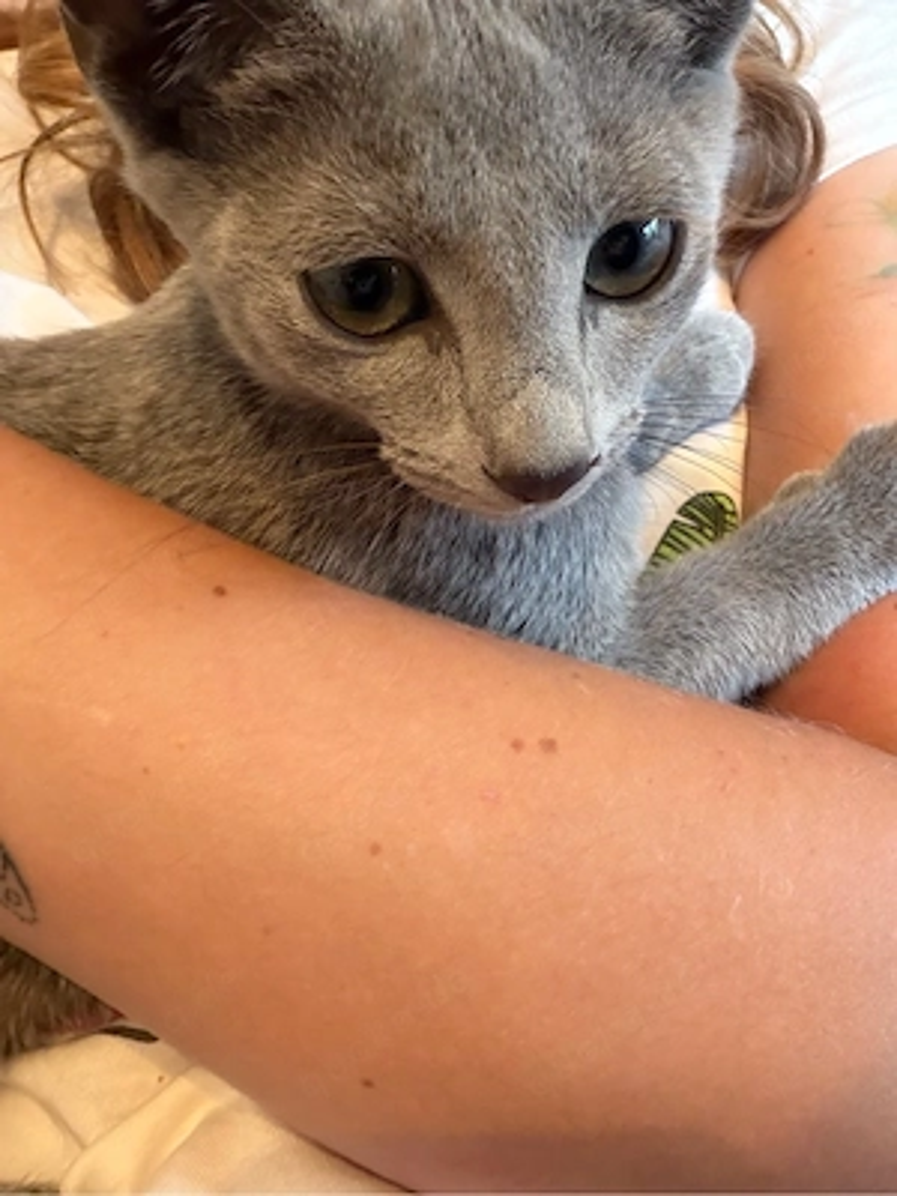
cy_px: 598
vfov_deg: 60.0
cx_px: 448
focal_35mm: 30
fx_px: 1037
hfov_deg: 46.8
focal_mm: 2.71
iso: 320
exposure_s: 1/33
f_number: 1.9
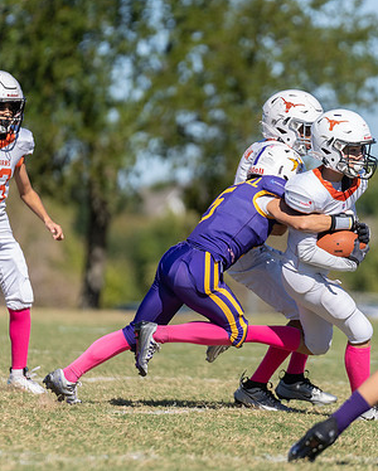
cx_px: 241
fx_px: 6785
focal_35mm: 486
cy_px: 203
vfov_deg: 4.0
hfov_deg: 3.2
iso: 100
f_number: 2.8
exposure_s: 1/2000
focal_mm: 200
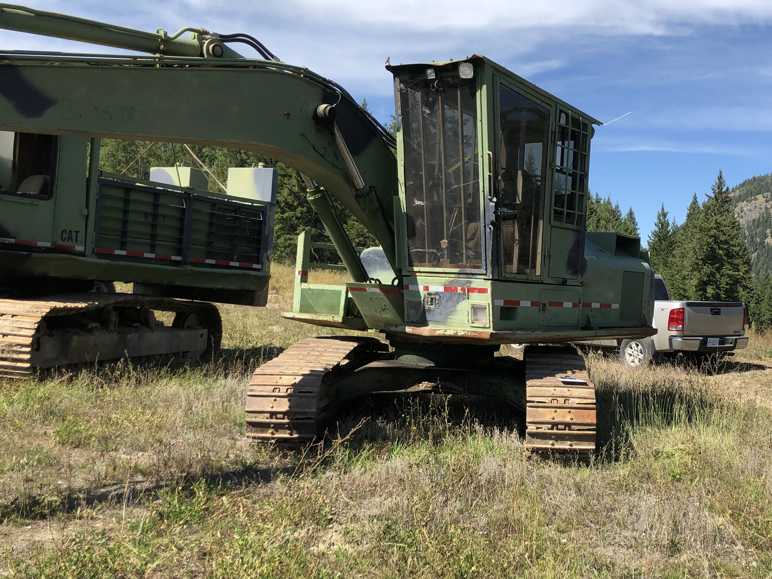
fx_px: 914
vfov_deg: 35.1
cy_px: 334
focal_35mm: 41
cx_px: 517
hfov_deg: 45.1
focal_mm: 3.99
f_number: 1.8
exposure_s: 1/1333
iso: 20
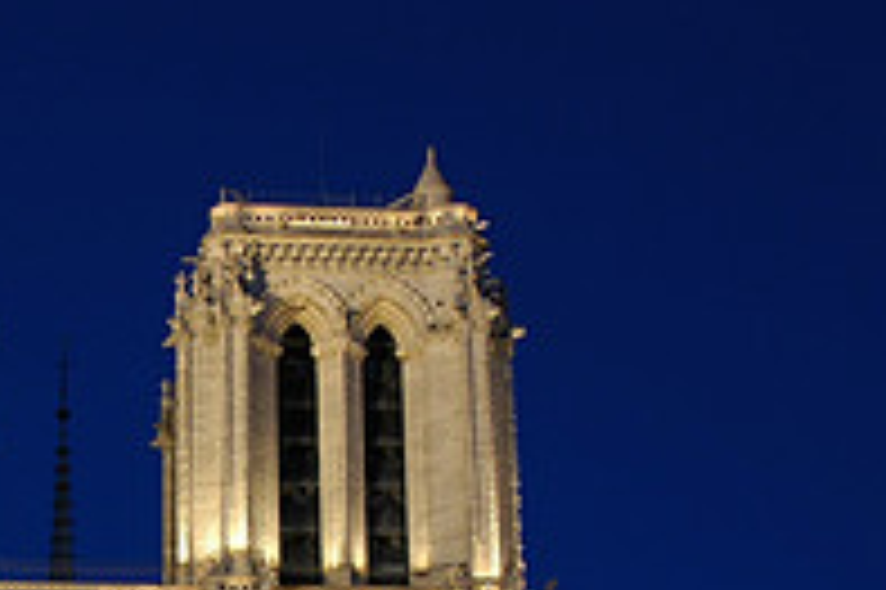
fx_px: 2385
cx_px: 63
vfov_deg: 13.4
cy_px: 824
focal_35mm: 97
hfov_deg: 20.5
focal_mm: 22
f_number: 3.8
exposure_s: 1/2
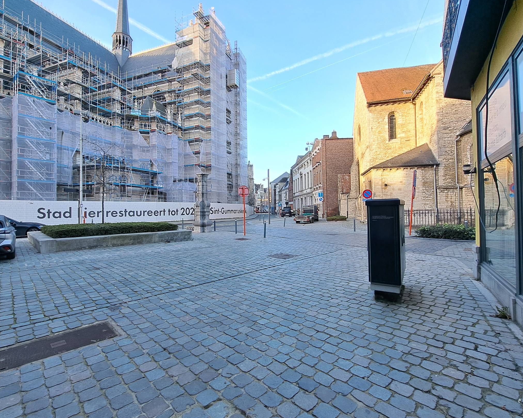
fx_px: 248
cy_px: 207
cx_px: 248
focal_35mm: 16
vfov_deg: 80.4
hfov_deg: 93.0
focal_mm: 1.74
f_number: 2.2
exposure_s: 1/127
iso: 50
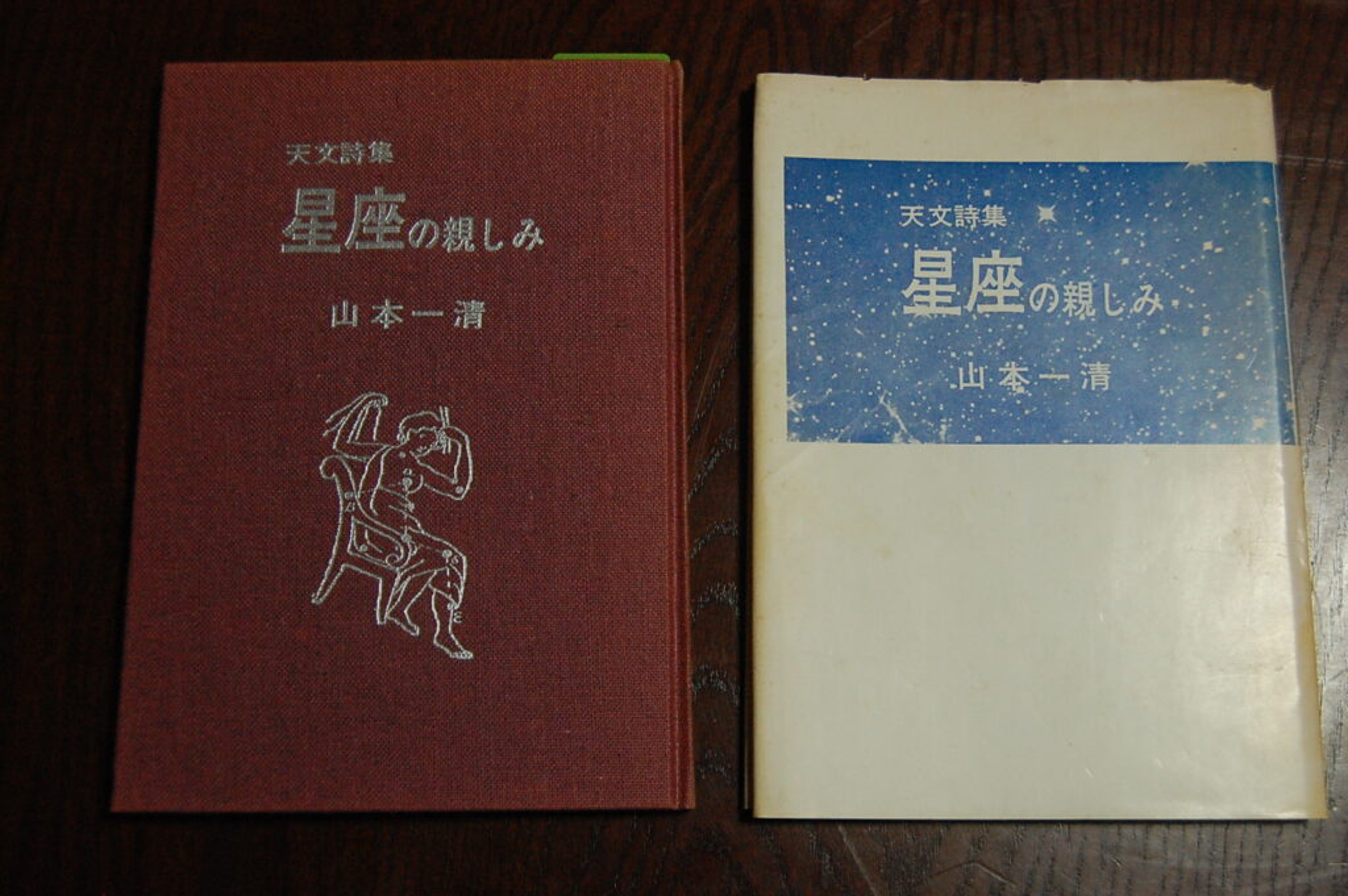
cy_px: 448
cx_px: 674
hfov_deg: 46.4
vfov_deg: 31.8
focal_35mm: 42
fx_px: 1571
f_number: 4.5
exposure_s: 1/80
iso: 1600
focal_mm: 28
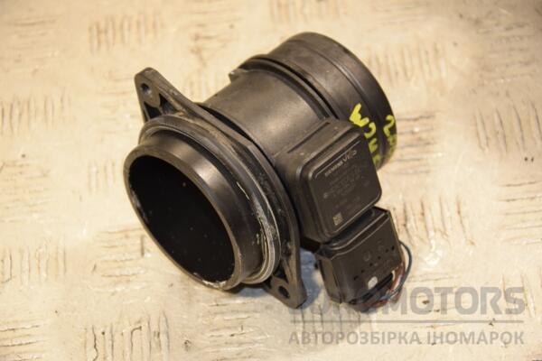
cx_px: 271
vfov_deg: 11.4
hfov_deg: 17.1
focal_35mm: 120
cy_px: 180
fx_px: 1807
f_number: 5.3
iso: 800
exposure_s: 1/200
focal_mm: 80
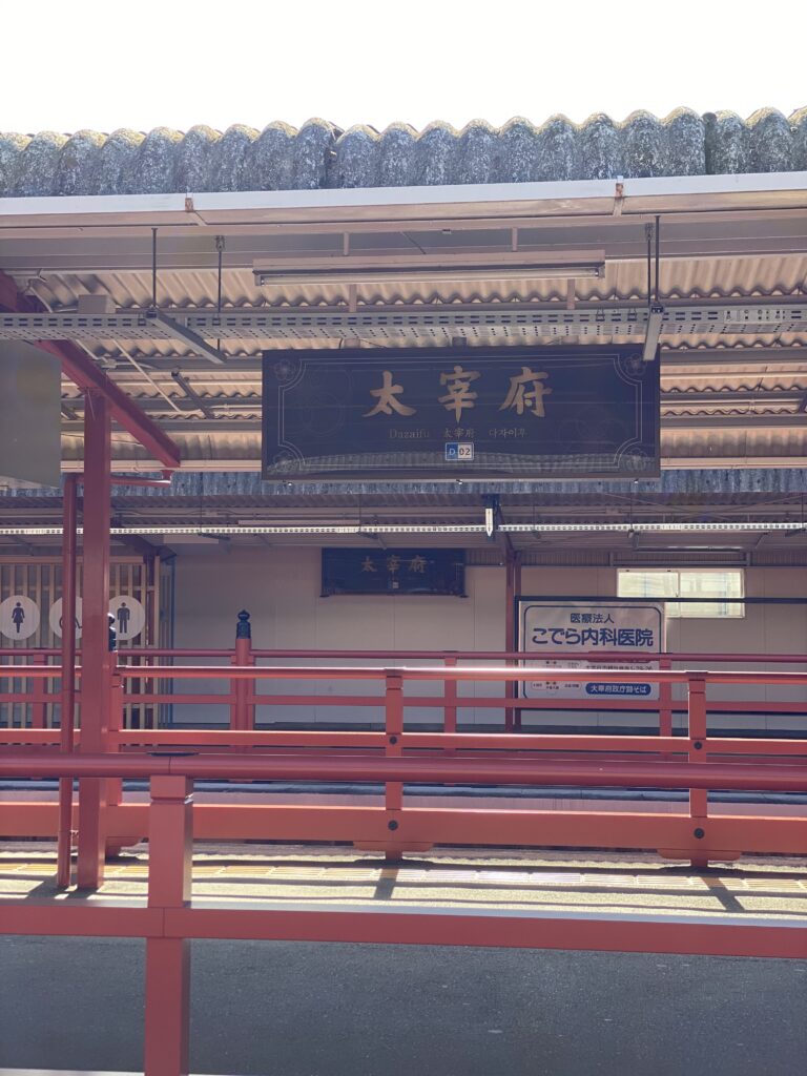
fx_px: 1616
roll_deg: -0.4
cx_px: 404
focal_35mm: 52
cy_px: 538
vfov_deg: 36.8
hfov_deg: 28.0
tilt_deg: +3.8
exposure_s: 1/212
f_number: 2
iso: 20
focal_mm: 6
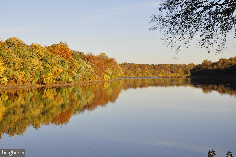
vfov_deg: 17.4
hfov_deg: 26.0
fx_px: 511
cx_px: 118
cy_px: 78
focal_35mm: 78
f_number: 10
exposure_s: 1/250
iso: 200
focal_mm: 52
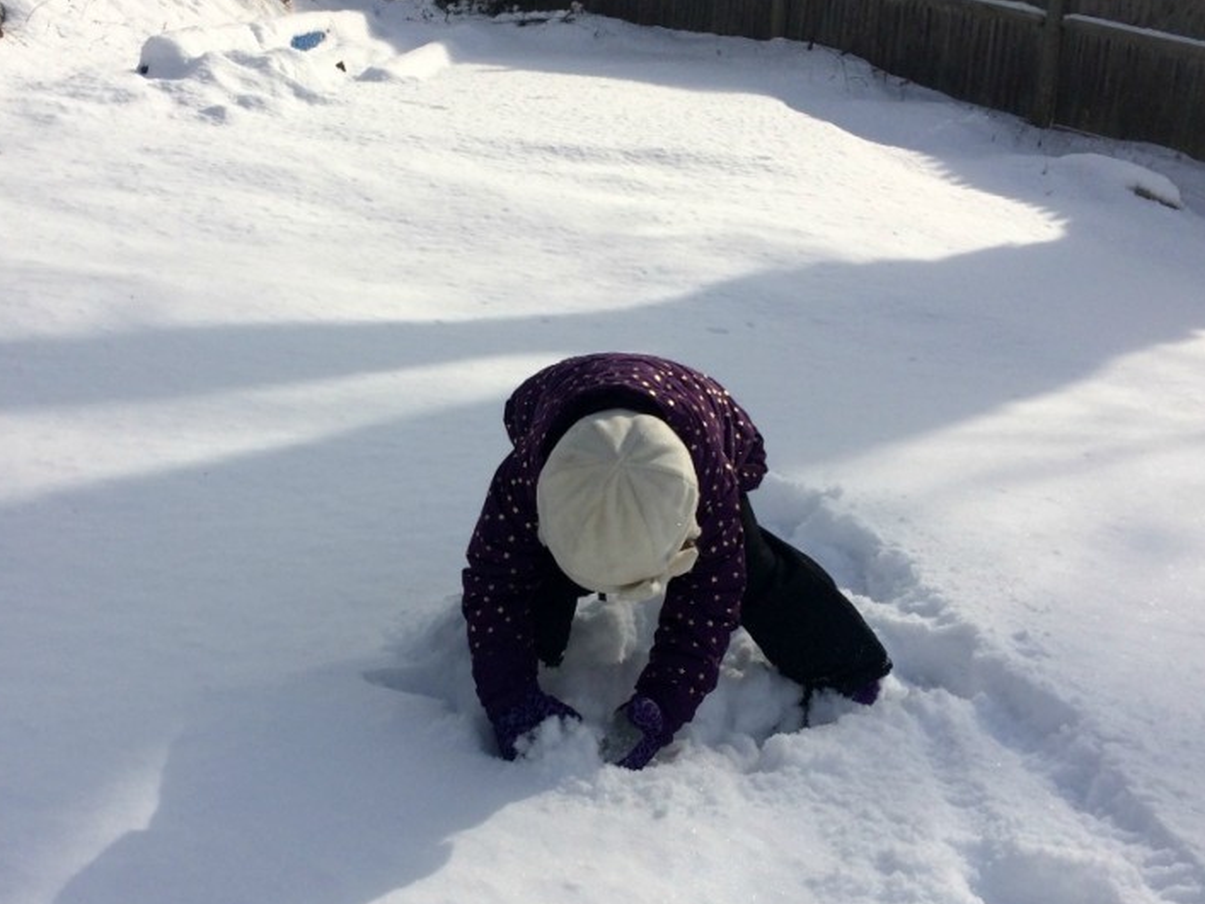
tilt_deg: -20.1
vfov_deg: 34.3
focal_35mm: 42
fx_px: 1462
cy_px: 513
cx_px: 525
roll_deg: +0.5
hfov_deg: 44.7
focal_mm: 4.15
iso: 32
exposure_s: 1/3731
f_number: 2.2
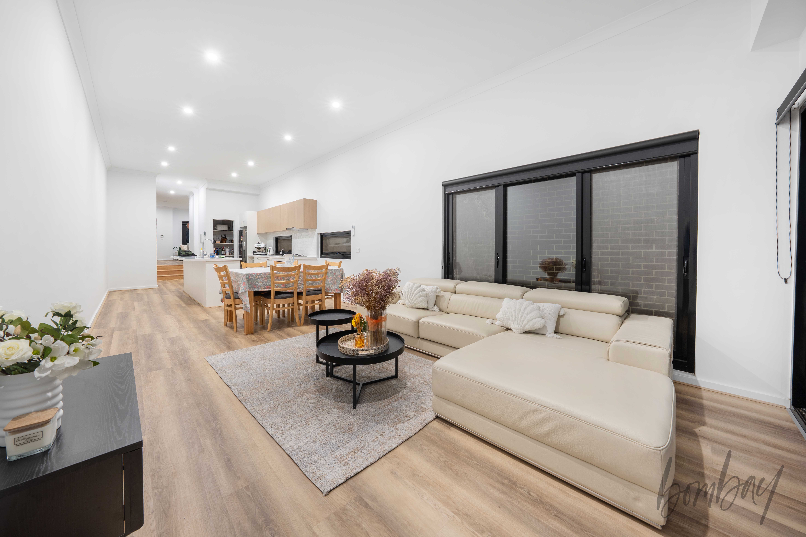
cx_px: 403
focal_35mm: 12
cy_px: 268
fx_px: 269
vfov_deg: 90.0
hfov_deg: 112.6
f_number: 8
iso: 250
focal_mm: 12
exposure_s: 1/3
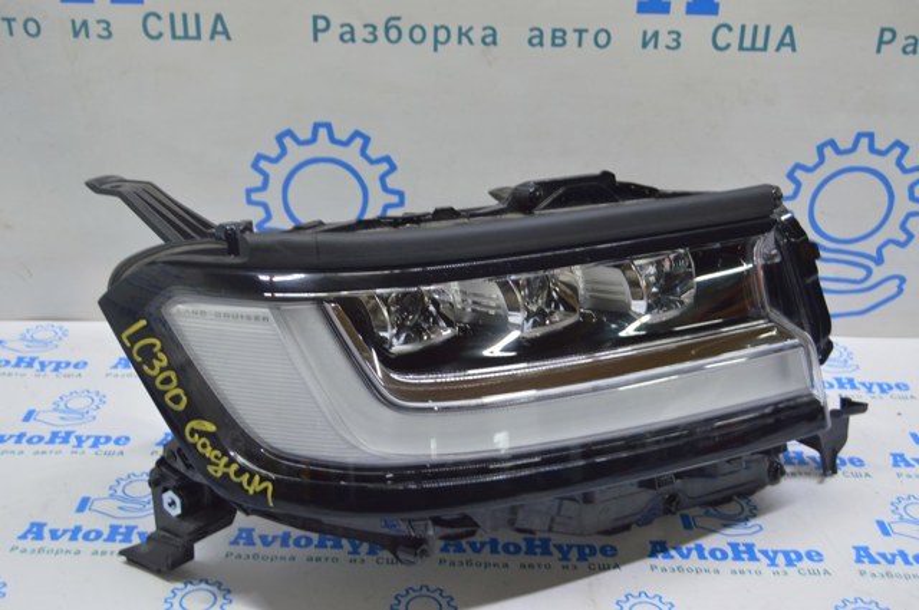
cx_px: 460
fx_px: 1147
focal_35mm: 45
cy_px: 305
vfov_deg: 29.8
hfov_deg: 43.7
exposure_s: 1/20
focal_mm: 30
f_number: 5.6
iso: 400
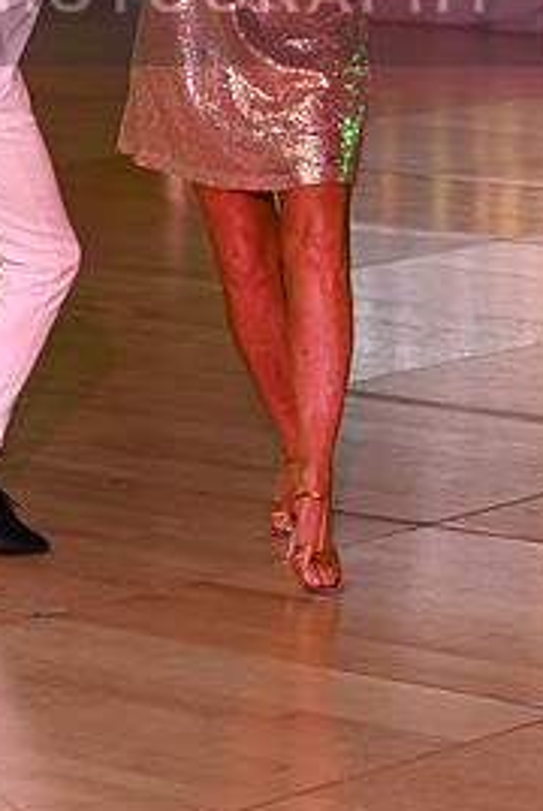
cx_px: 131
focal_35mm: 198
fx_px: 4468
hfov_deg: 6.9
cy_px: -33
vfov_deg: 10.3
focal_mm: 92
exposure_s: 1/200
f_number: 5
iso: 2000
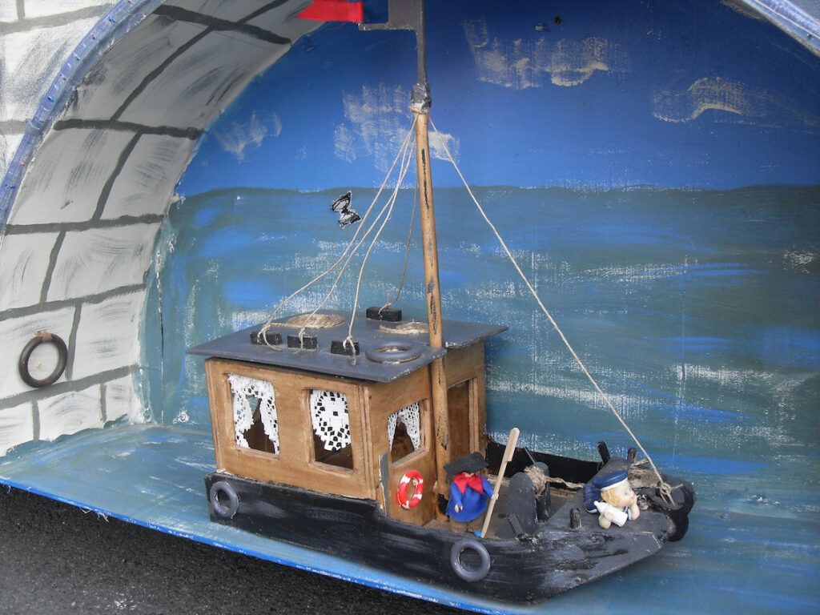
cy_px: 308
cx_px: 410
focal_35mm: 37
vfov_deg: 38.7
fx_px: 876
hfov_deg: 50.1
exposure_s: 1/90
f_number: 2.8
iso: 80
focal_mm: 6.3
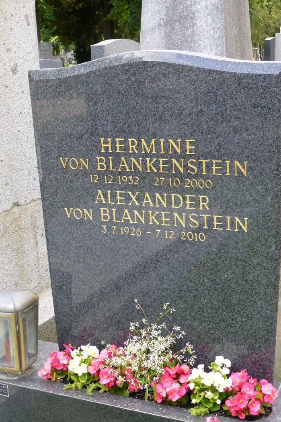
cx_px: 150
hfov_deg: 25.1
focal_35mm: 54
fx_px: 632
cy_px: 211
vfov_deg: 36.9
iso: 400
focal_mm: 9
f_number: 4.4
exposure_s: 1/250
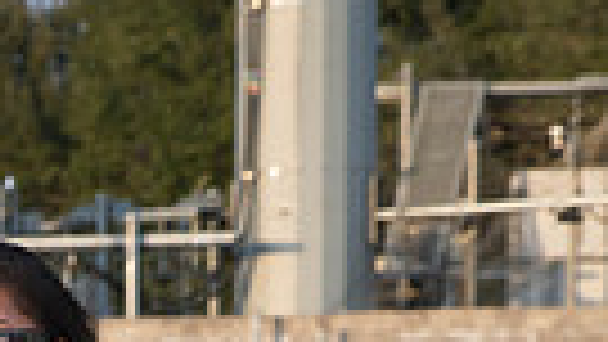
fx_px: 3499
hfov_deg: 9.8
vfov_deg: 5.3
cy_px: 932
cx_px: -59
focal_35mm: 217
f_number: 6.3
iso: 200
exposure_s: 1/320
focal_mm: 62
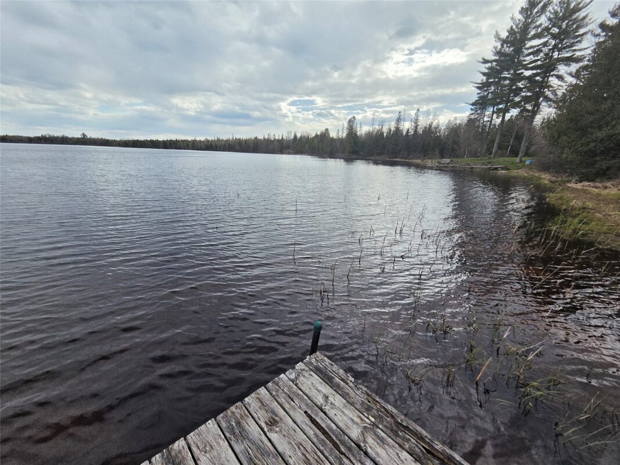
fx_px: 233
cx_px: 310
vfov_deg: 89.9
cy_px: 232
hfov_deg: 106.2
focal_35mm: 13
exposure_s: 1/4153
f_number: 2.2
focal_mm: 2.2
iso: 100
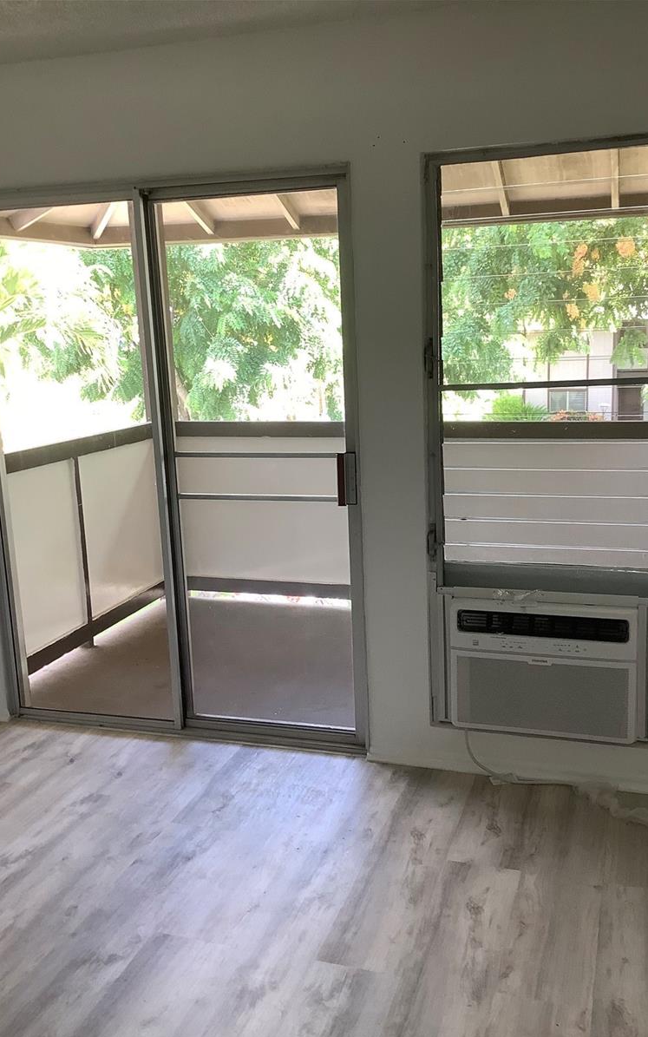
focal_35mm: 33
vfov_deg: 58.1
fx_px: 932
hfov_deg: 38.3
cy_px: 520
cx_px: 349
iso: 64
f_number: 2.4
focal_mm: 3.3
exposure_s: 1/60
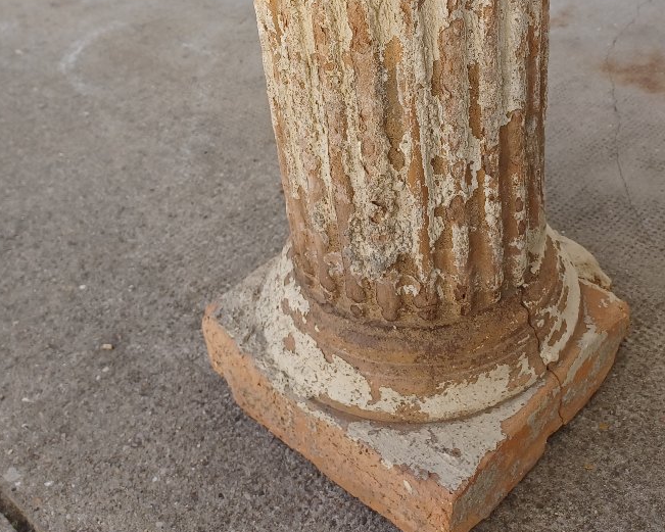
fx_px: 886
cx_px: 422
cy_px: 48
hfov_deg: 40.8
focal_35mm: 45
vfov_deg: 31.8
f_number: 1.8
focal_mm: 4.6
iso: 40
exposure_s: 1/100
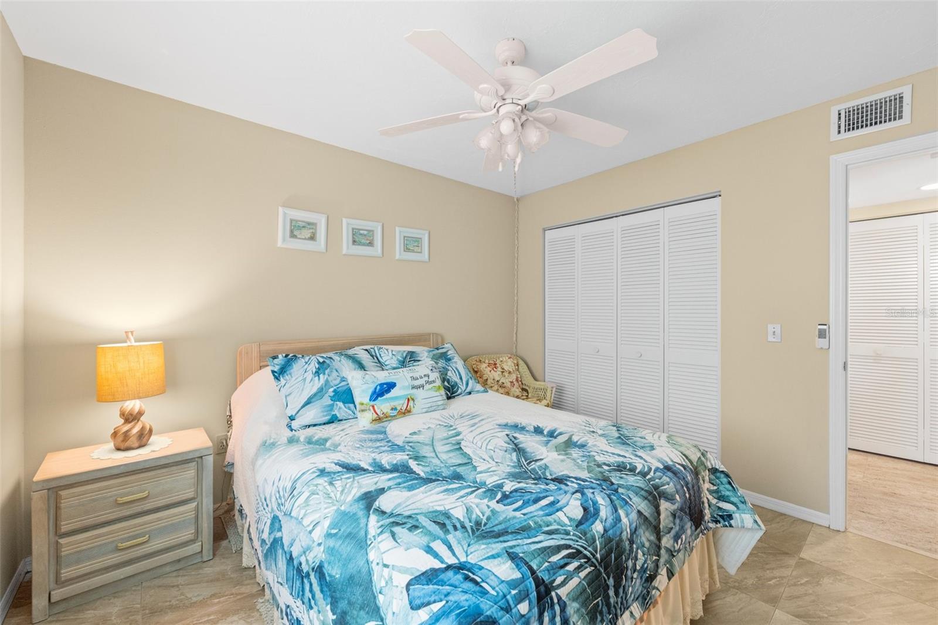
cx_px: 469
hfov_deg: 104.3
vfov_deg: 81.2
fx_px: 365
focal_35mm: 14
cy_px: 312
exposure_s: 1/13
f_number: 8
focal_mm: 14
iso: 800
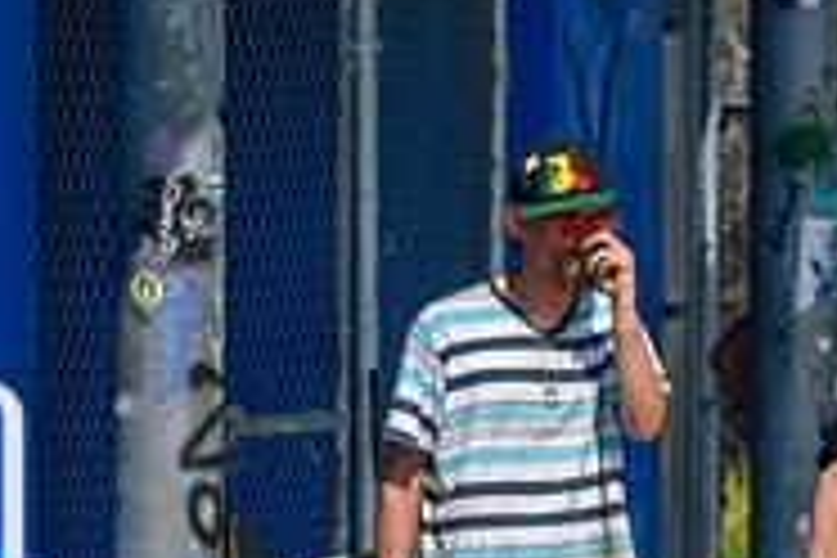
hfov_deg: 2.2
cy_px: 412
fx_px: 21853
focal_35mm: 940
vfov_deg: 1.5
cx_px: 752
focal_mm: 200
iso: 200
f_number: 5.6
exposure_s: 1/2000
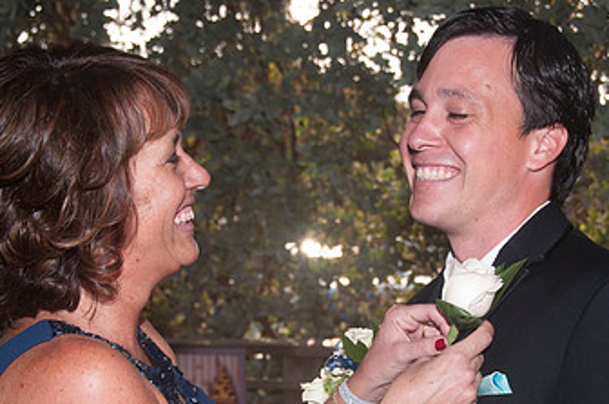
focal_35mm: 88
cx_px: 332
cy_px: 318
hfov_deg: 23.1
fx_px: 1487
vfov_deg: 15.4
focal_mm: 34
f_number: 5.6
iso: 100
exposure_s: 1/250
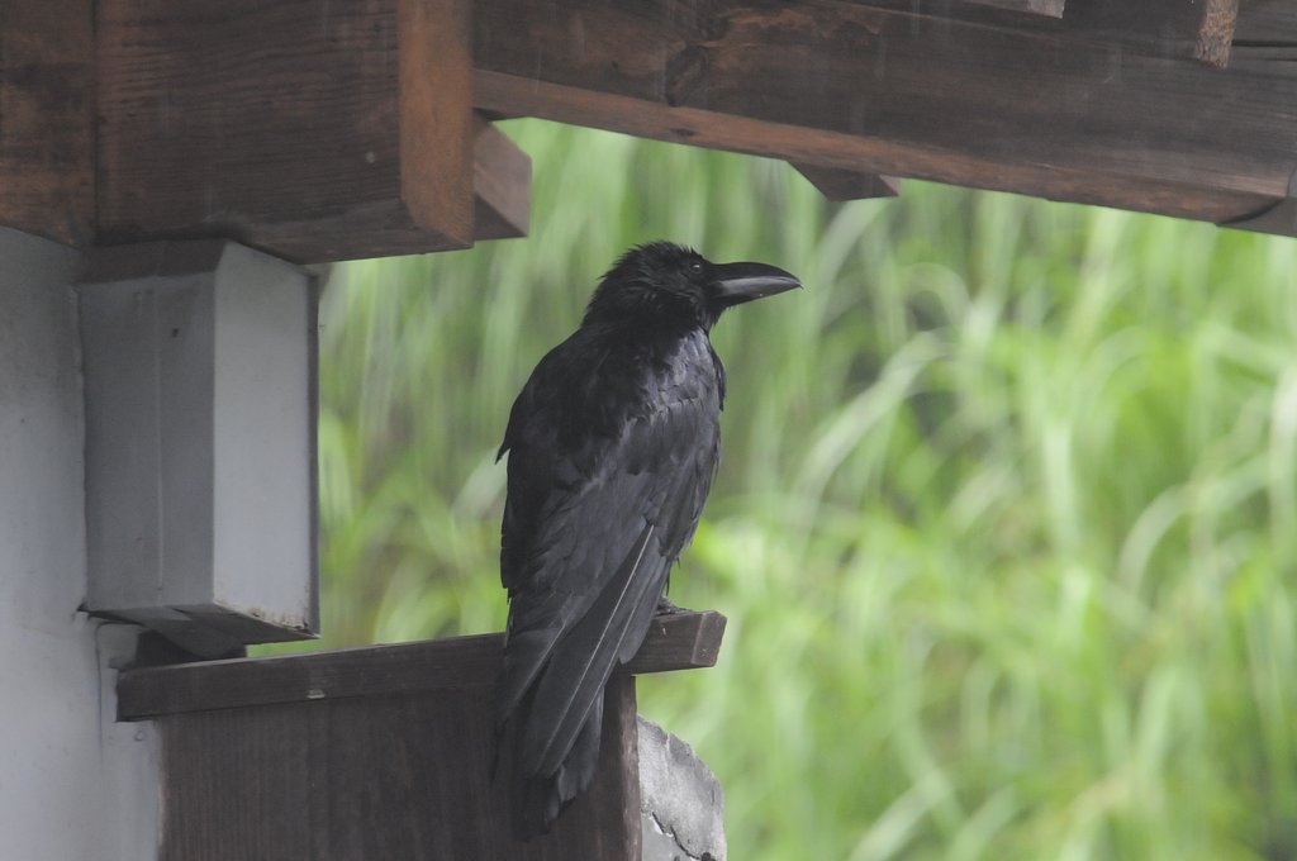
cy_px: 430
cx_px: 648
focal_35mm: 600
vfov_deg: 2.3
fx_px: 21589
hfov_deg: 3.4
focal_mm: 400
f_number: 7.1
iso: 1600
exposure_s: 1/200
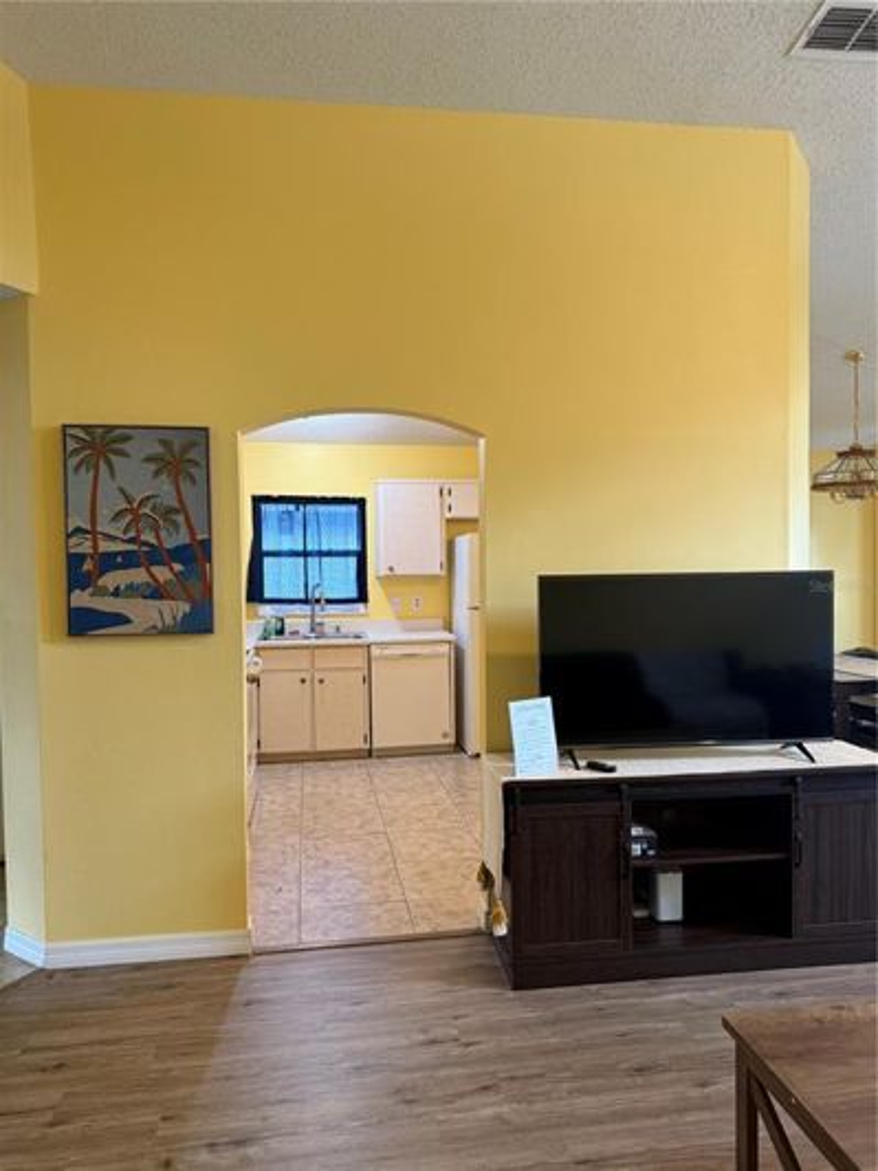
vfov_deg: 71.6
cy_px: 586
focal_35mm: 24
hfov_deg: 56.8
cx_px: 439
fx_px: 812
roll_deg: +1.2
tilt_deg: -1.6
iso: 250
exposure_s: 1/60
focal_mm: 6.76
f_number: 1.78
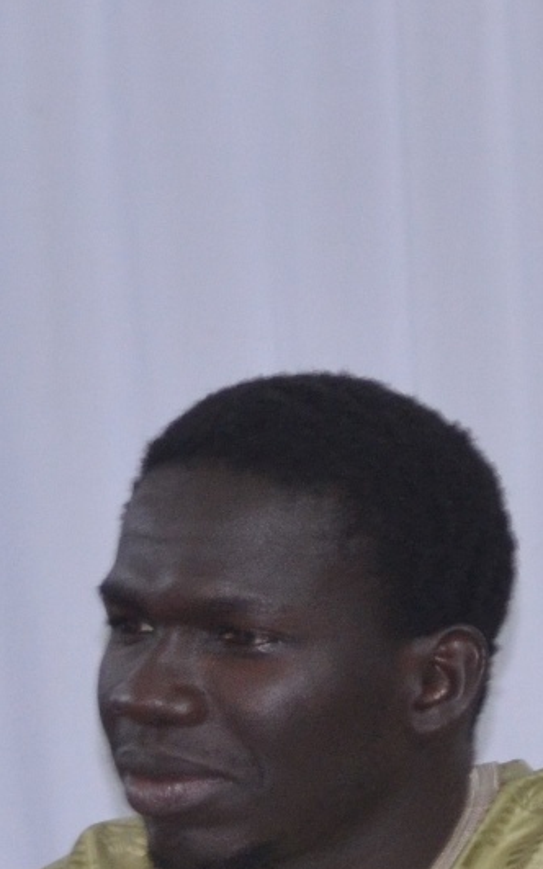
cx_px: 442
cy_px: 590
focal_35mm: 581
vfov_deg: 3.6
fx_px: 13753
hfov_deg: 2.3
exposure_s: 1/60
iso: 800
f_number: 4
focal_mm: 78
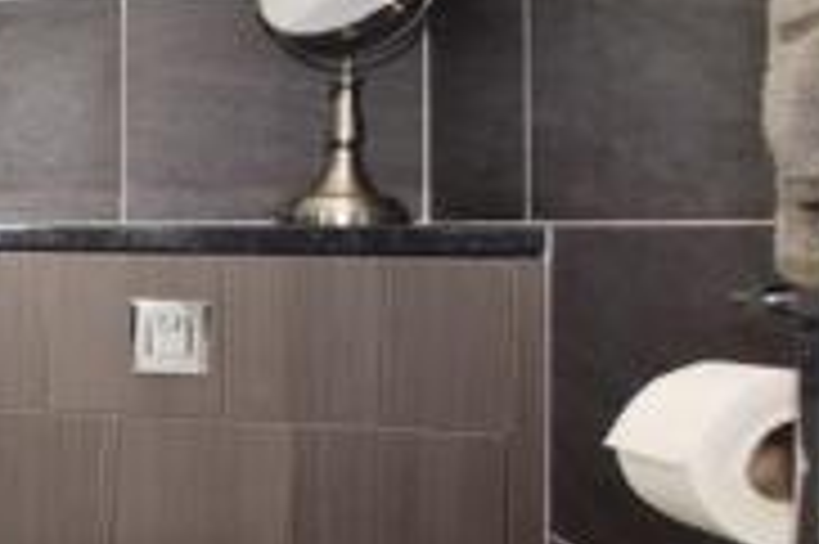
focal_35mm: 54
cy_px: 209
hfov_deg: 24.5
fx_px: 1227
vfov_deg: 25.0
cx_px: -522
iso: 200
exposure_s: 1/125
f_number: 7.1
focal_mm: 10
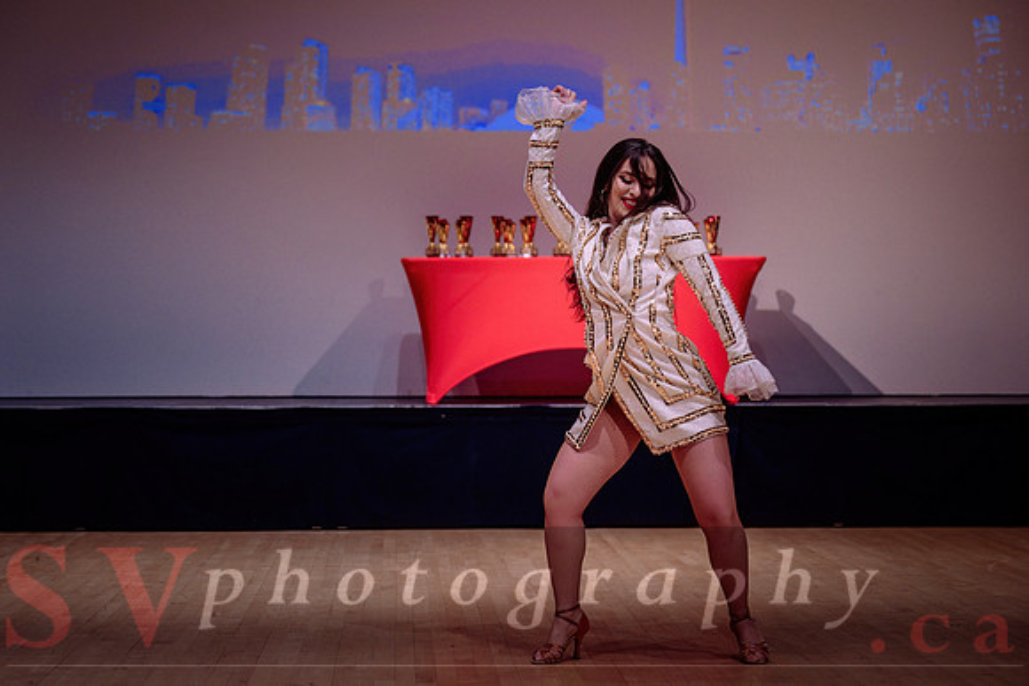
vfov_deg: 16.3
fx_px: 2402
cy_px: 346
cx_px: 514
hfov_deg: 24.2
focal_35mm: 84
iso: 1600
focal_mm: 70
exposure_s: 1/400
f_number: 2.8
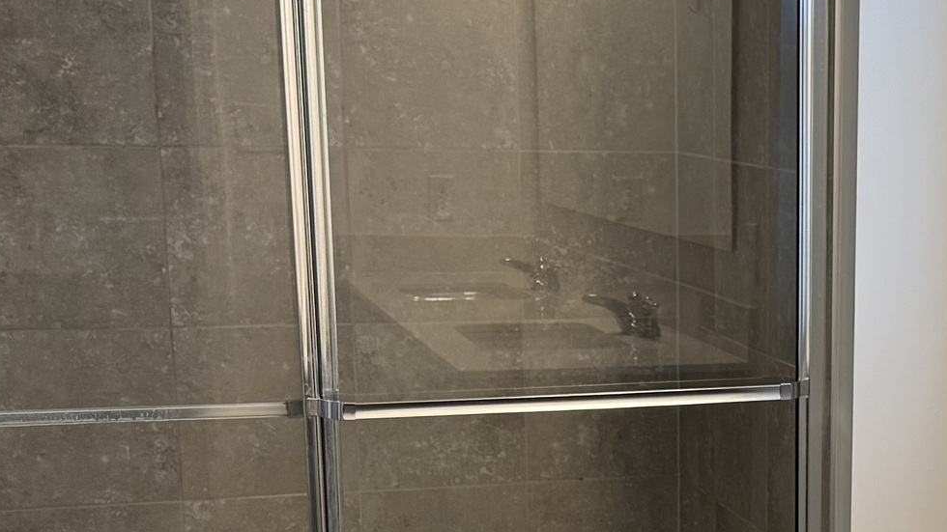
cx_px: 842
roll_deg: -0.9
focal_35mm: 82
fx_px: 2059
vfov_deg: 14.5
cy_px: 541
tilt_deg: -13.1
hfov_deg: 25.2
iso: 125
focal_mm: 6.76
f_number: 1.78
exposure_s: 1/120
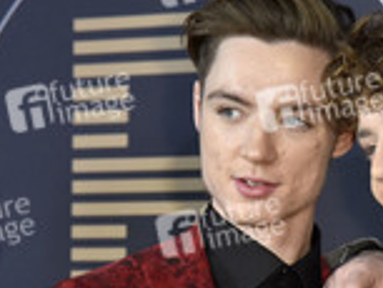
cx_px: 254
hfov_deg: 5.8
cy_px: 291
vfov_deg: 4.4
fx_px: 3765
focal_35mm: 340
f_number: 6.3
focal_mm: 120
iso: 1600
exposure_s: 1/250
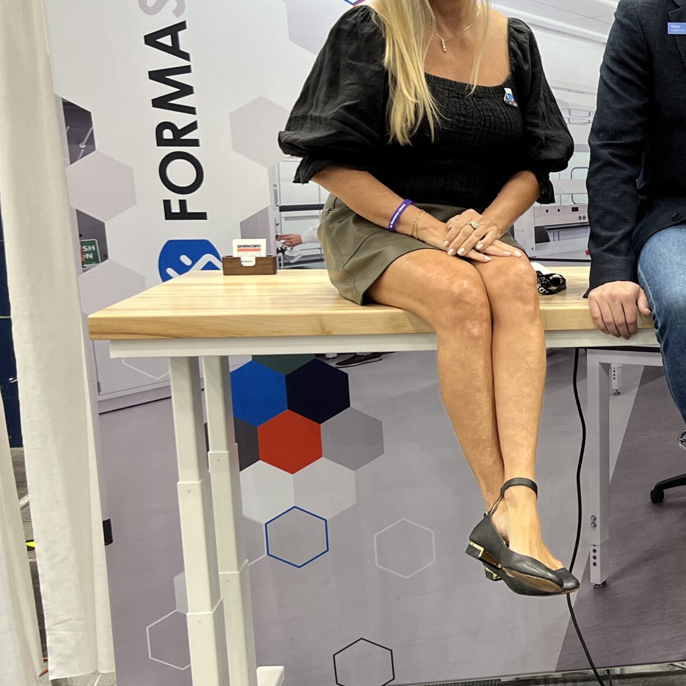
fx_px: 1143
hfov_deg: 29.9
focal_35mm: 51
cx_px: 759
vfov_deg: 33.4
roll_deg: -0.4
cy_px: 339
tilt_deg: -11.0
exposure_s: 1/120
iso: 125
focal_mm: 5.7
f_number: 1.5
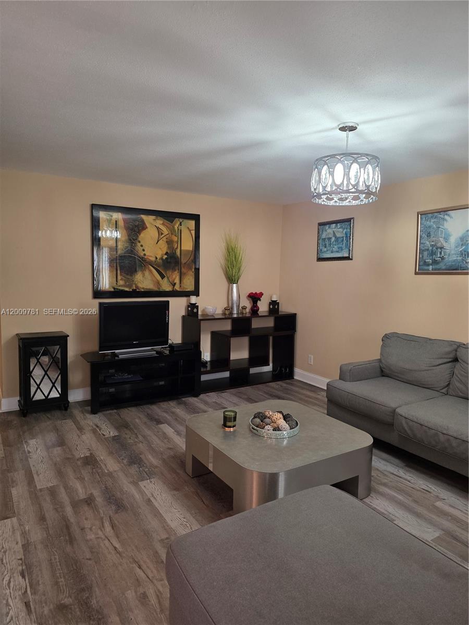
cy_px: 312
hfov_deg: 58.9
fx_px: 415
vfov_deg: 73.9
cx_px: 234
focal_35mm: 23
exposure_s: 1/120
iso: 250
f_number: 1.7
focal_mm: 6.3
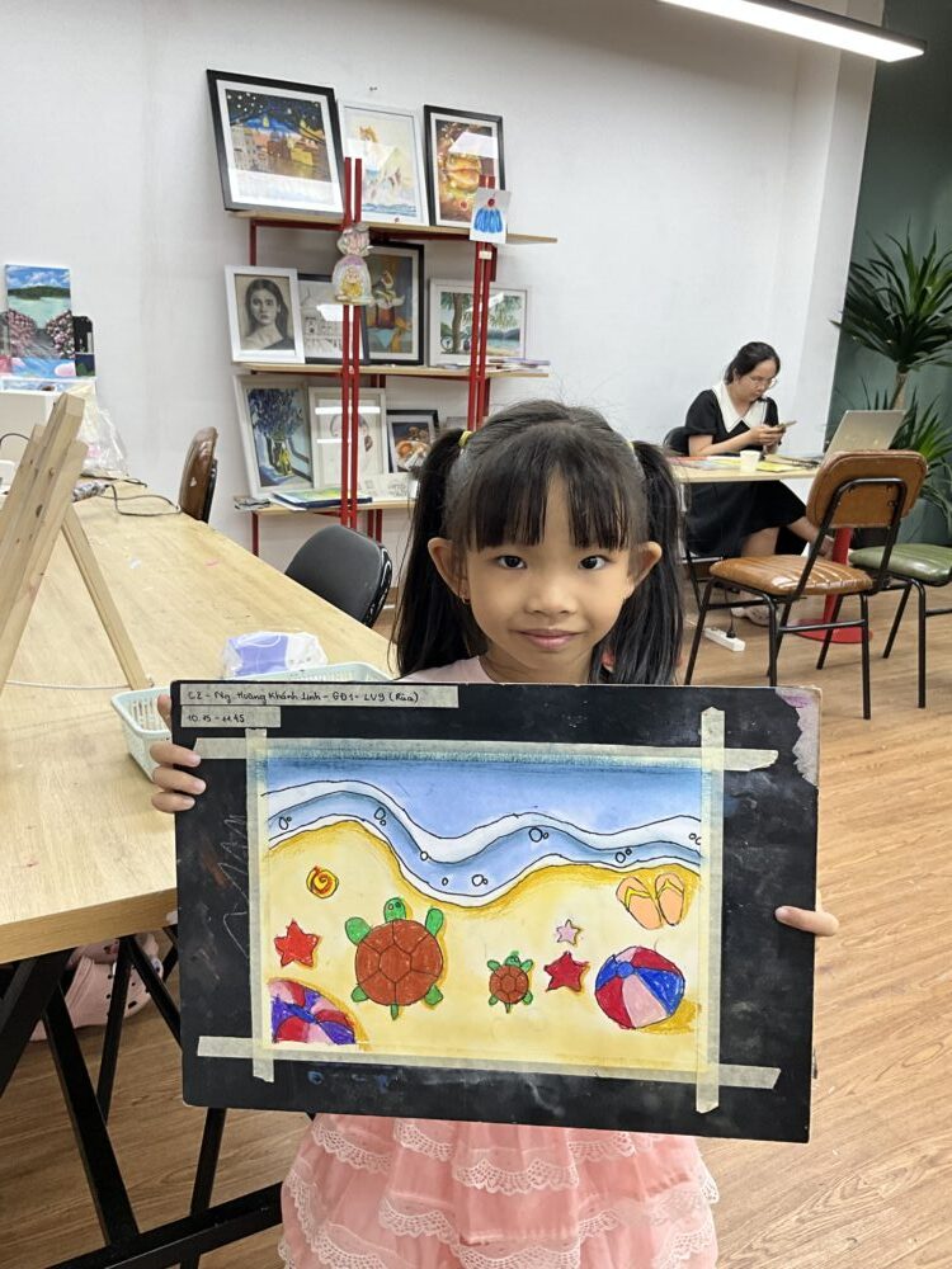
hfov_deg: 48.2
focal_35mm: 29
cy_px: 634
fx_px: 1063
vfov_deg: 61.7
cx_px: 476
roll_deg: -2.9
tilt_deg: -16.6
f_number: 1.8
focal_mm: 3
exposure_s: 1/122
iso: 64
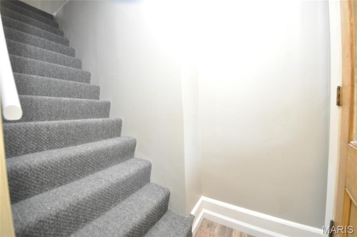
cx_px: 178
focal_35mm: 12
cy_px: 118
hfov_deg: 112.7
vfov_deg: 89.9
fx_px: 119
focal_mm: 8
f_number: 4.5
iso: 800
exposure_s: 1/60
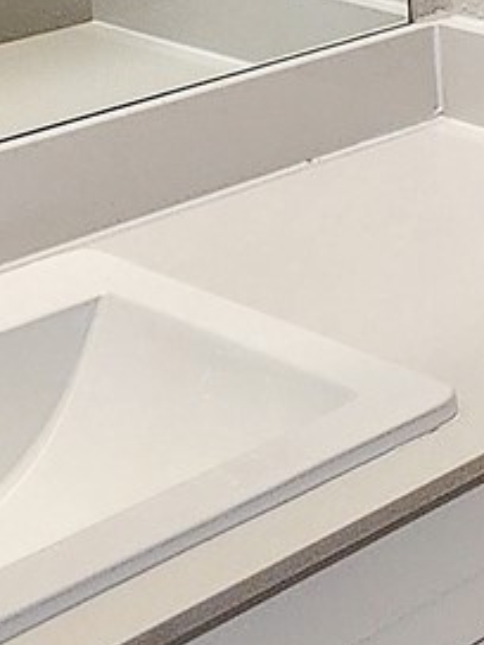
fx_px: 1827
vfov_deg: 18.8
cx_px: 987
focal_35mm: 98
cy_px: -161
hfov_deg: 13.0
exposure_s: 1/60
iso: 160
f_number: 2.2
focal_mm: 2.2
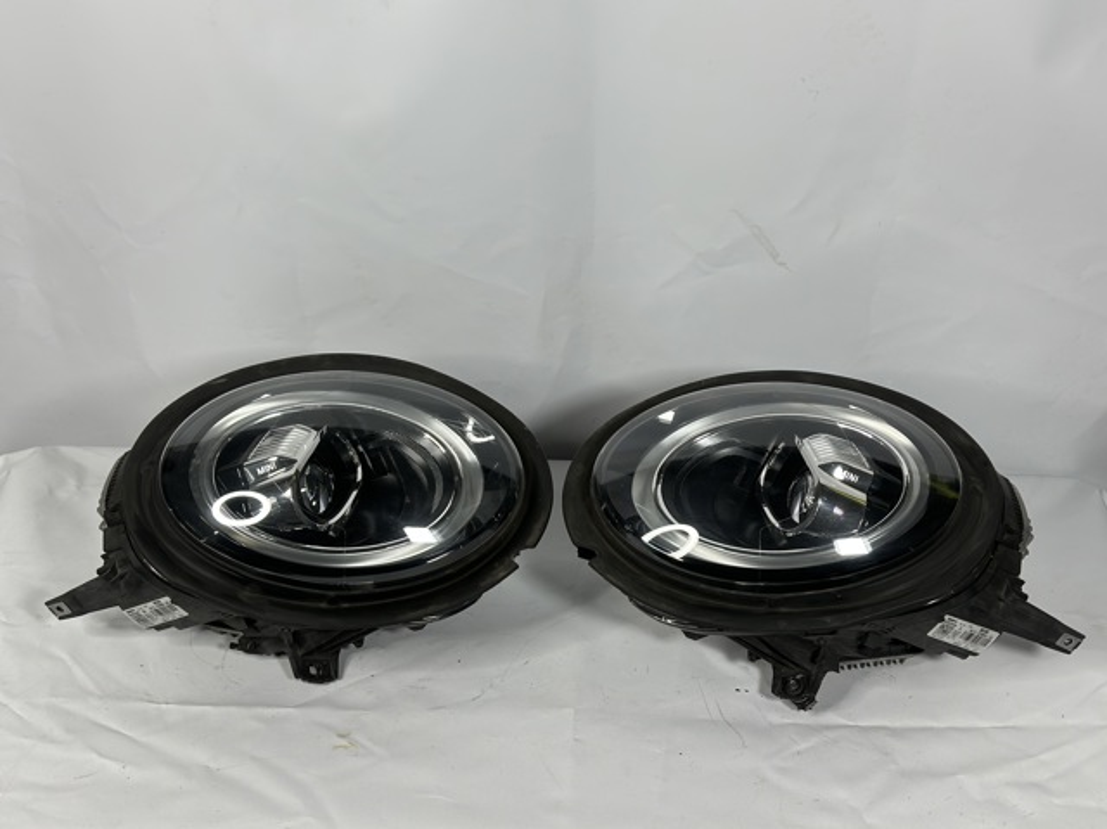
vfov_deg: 30.2
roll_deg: +0.4
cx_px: 554
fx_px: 1534
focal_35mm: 48
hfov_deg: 39.7
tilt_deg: -31.5
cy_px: 414
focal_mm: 6.86
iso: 64
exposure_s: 1/100
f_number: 1.78
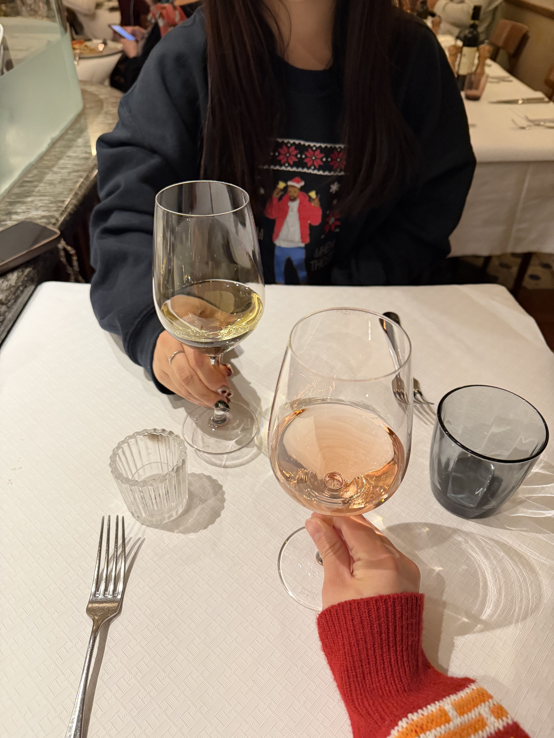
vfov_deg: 71.6
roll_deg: +0.5
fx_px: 512
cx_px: 277
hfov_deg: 56.8
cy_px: 369
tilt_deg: -40.8
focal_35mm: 24
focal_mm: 6.76
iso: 640
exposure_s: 1/57
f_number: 1.78
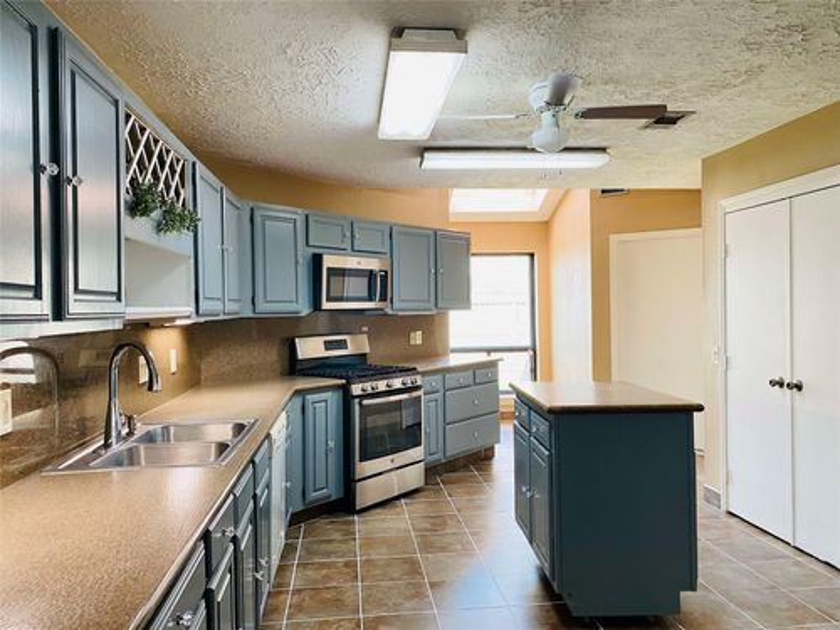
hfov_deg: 67.3
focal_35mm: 26
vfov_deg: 53.1
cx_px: 420
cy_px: 315
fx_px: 631
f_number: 1.8
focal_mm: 4.25
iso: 125
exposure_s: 1/60
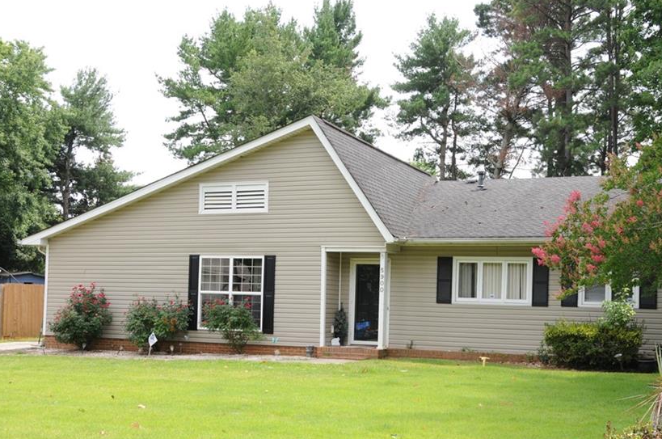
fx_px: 826
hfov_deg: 43.5
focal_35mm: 45
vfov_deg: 29.7
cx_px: 384
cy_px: 256
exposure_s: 1/250
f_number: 8
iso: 400
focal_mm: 24
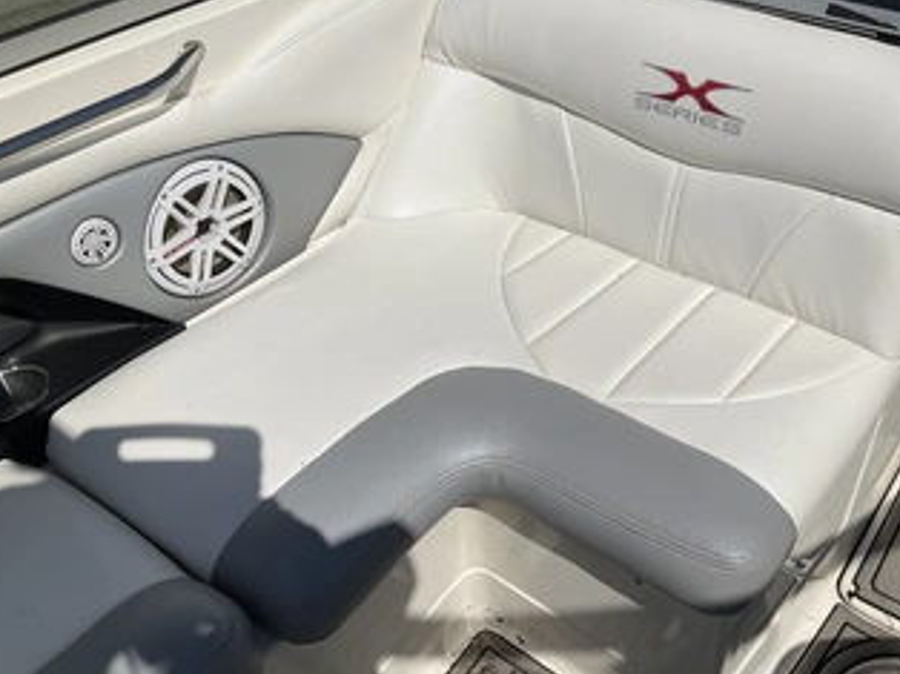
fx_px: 961
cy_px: 278
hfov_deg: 49.9
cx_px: 530
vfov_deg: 38.5
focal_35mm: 37
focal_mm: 3
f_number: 1.8
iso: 25
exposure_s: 1/10204
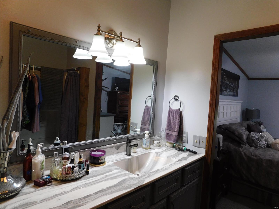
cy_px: 104
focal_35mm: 23
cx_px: 140
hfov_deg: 73.9
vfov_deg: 58.9
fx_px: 185
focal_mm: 4
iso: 250
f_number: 3
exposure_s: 1/30
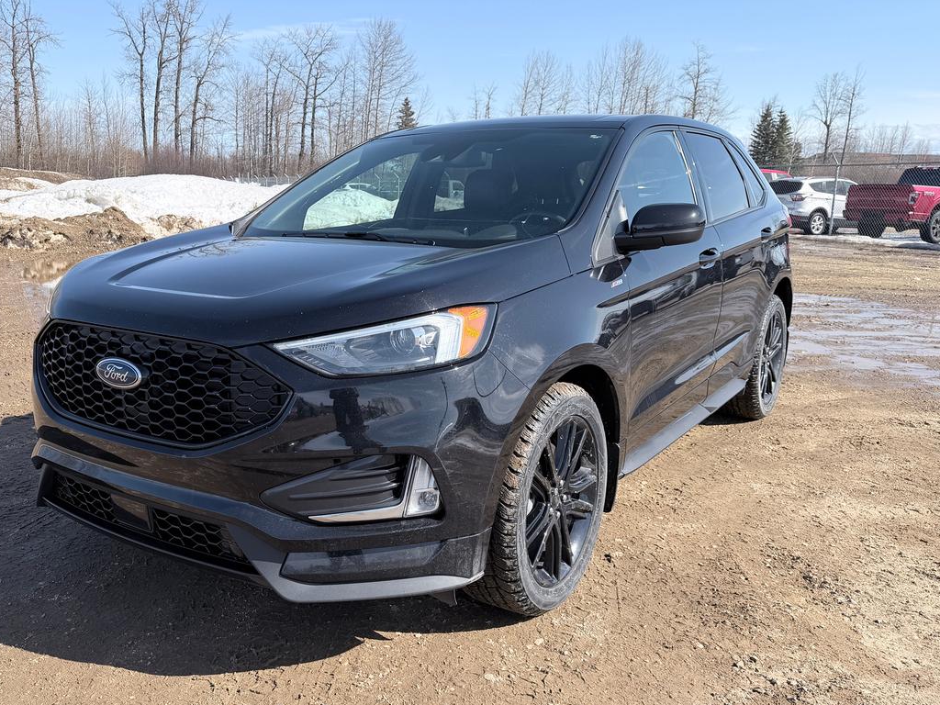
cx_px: 405
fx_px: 815
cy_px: 380
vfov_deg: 46.8
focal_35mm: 30
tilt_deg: -14.2
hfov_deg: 59.7
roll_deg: -0.4
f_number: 1.78
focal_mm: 6.76
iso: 80
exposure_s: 1/3425
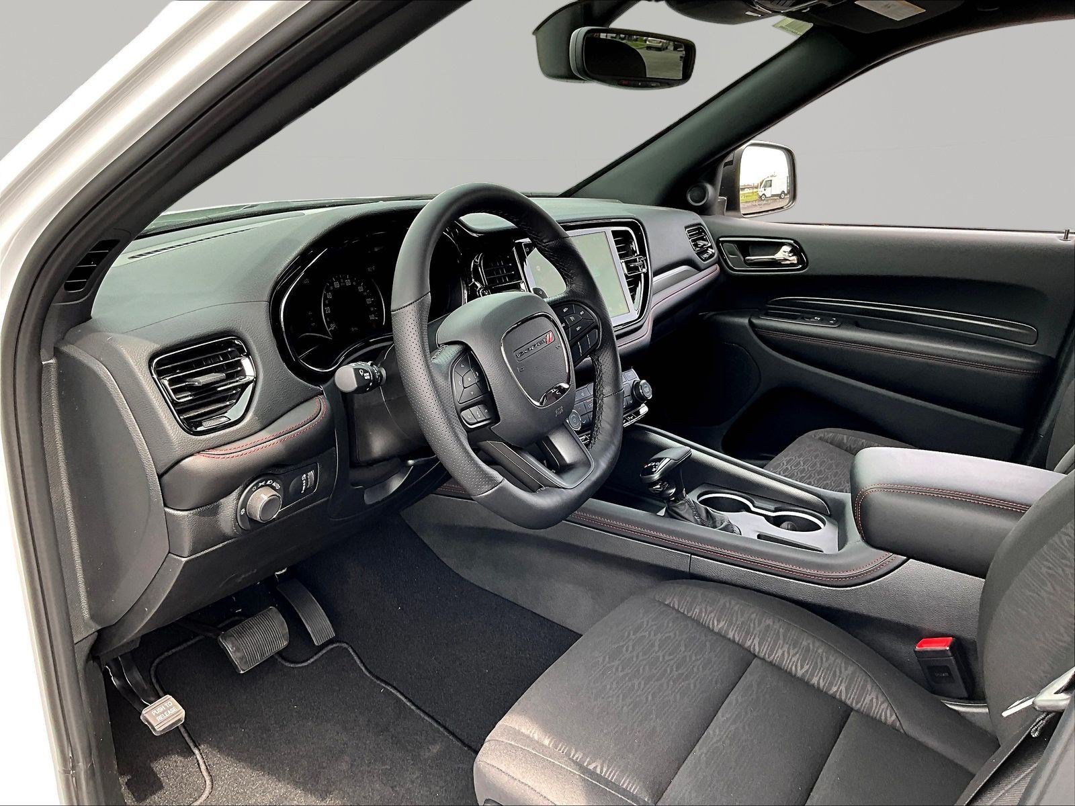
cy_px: 403
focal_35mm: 29
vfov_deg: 48.2
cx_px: 538
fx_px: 901
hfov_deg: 61.7
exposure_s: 1/122
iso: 20
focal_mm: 3
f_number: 1.8
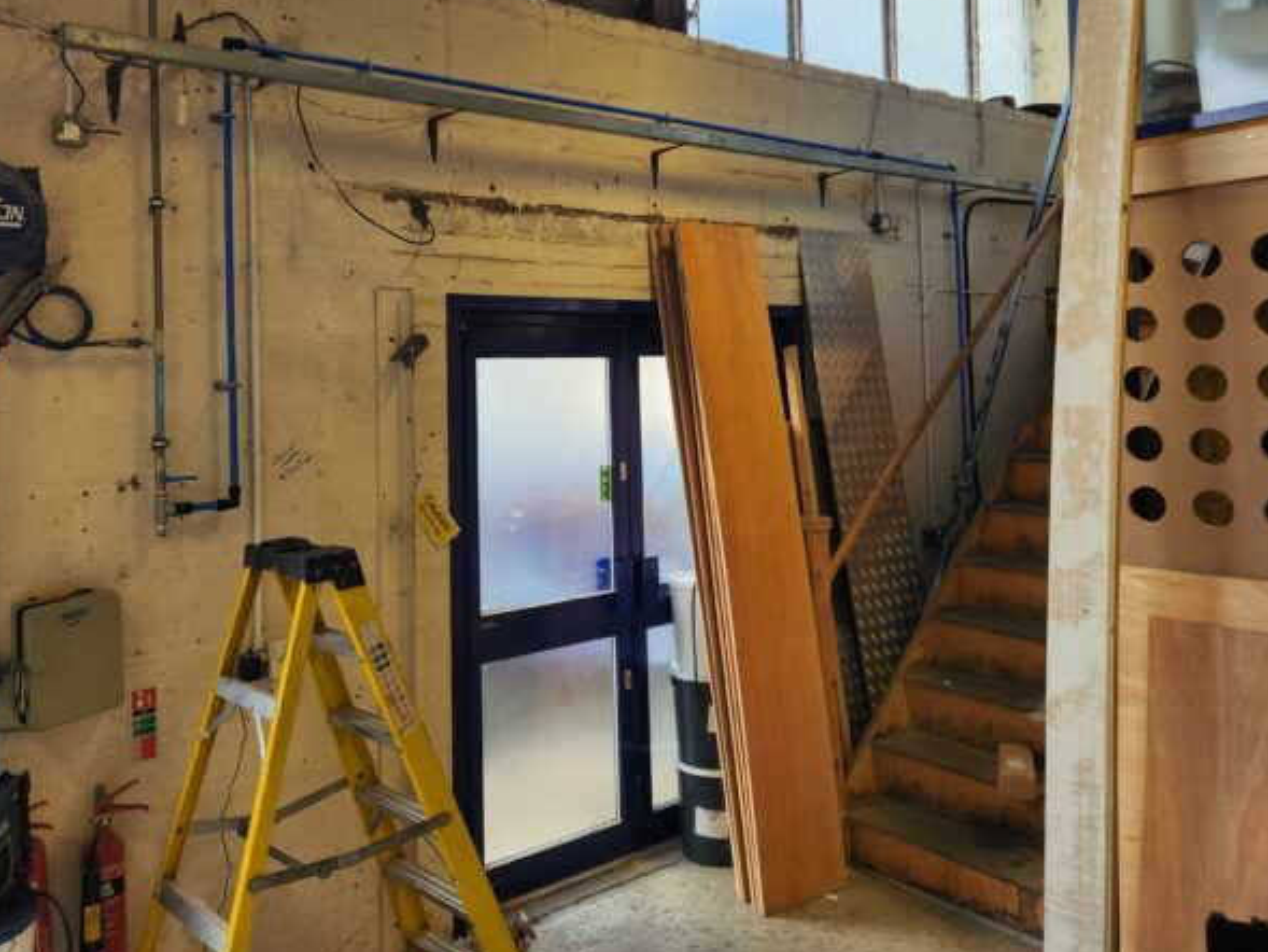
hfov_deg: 59.9
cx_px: 596
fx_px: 1099
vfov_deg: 46.3
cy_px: 345
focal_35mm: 30
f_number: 1.8
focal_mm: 5.4
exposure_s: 1/180
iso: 32
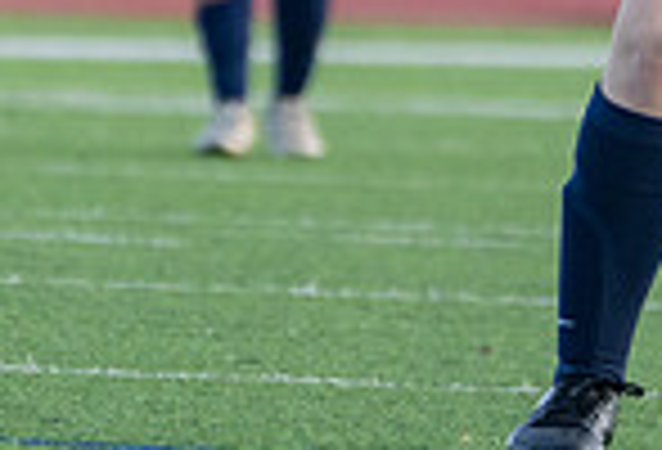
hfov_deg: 1.4
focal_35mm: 1500
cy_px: -384
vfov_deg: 0.9
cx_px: 802
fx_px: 27756
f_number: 8
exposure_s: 1/1250
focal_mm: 321
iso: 1250
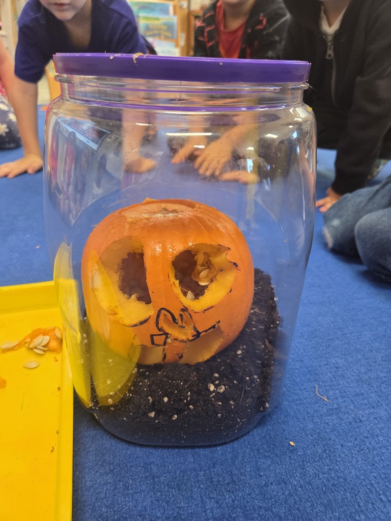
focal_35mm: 23
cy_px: 260
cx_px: 196
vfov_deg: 73.9
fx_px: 346
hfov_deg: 58.9
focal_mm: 5.4
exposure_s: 1/120
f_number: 1.8
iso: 320
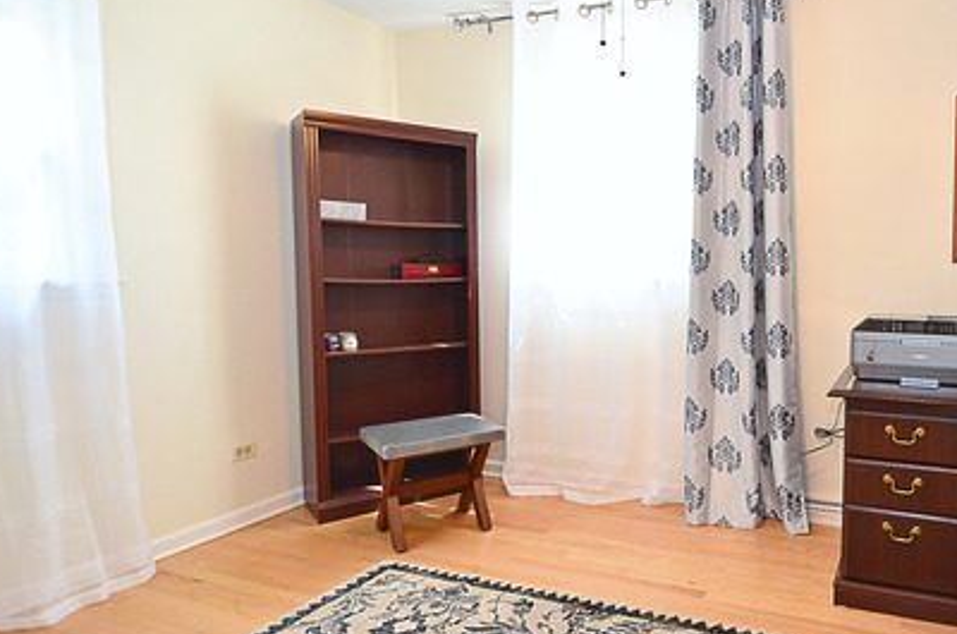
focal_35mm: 24
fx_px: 637
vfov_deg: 52.9
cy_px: 299
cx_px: 691
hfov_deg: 70.0
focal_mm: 10
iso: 800
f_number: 4
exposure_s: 1/60
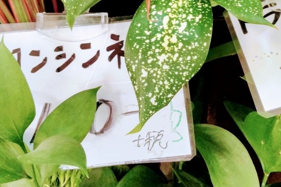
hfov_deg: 40.3
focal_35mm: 49
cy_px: 33
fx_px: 382
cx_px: 146
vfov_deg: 26.9
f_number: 2.2
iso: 244
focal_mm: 3.46
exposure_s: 1/33
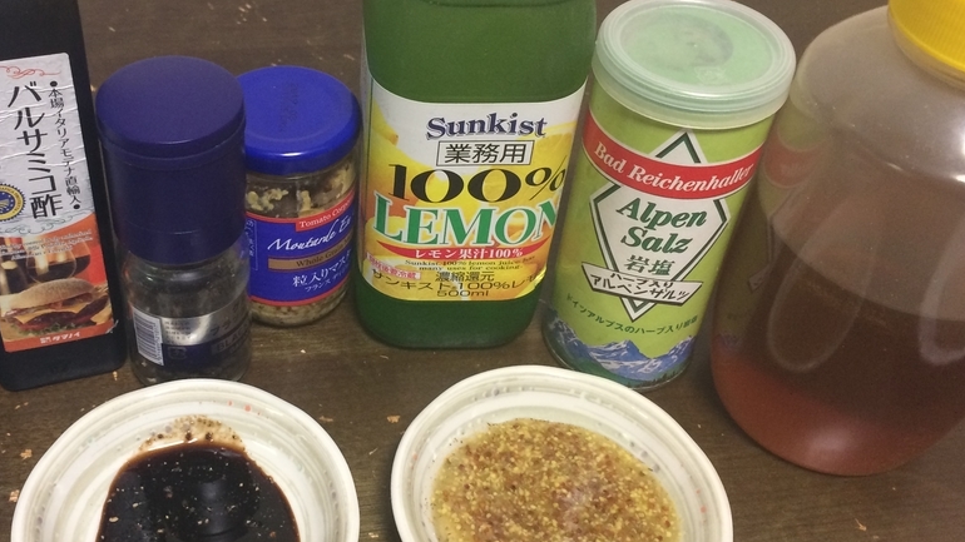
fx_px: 1075
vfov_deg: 28.3
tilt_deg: -44.6
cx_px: 343
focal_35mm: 42
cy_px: 235
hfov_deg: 47.8
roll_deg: +0.0
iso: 125
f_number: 2.2
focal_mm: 4.15
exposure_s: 1/30
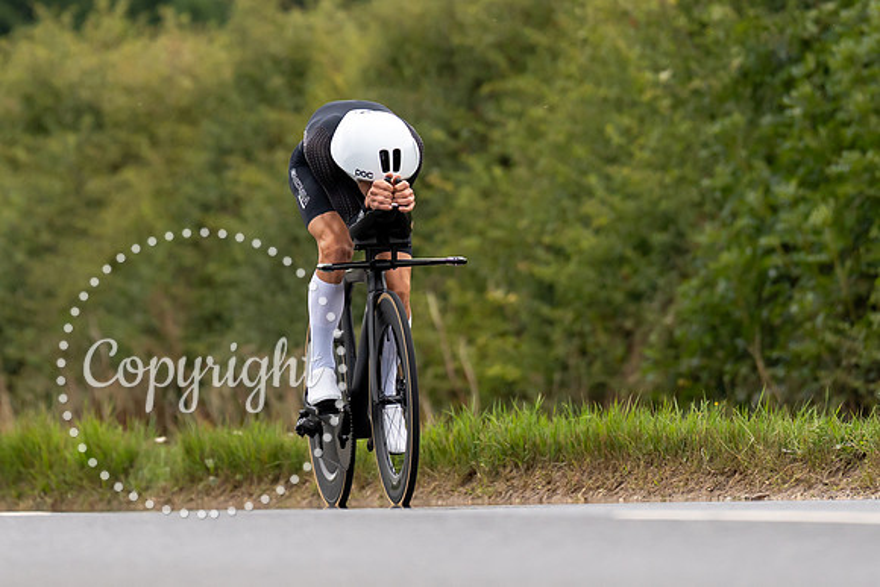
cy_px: 163
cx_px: 420
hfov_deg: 4.6
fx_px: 10837
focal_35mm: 443
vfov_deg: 3.1
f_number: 2.8
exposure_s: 1/800
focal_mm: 200
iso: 640
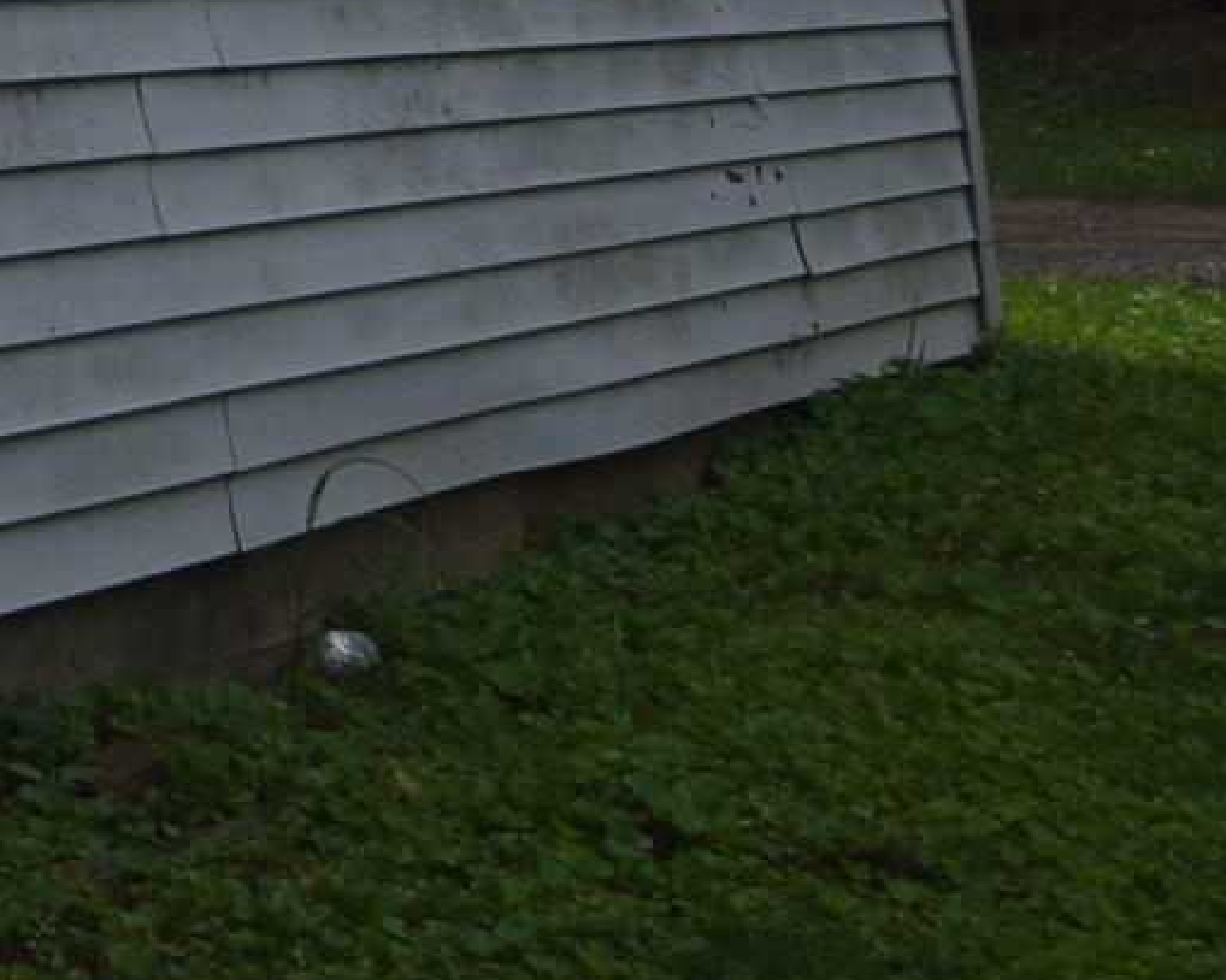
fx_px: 4208
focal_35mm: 116
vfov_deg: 12.3
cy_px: -739
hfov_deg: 12.9
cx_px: -1679
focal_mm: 14
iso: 200
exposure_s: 1/400
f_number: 10
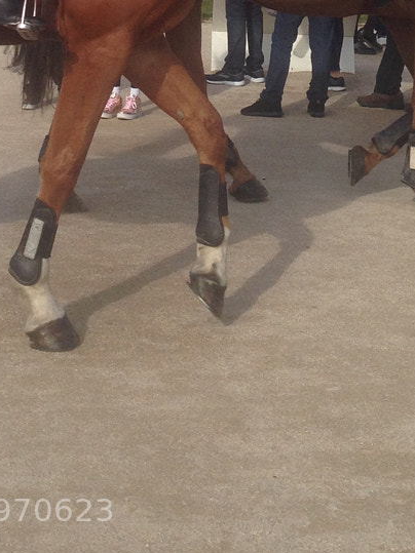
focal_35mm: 98
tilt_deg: +2.7
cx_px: 192
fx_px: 1567
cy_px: -230
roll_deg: -3.1
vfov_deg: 18.2
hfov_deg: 15.1
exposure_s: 1/1323
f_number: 2.4
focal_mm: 4.12
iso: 50
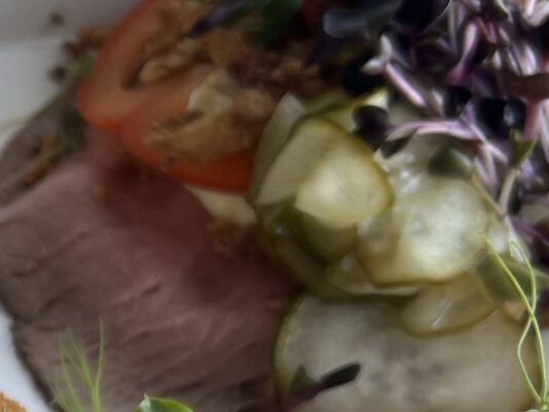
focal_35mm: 125
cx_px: -406
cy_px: 564
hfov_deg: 14.1
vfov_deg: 11.5
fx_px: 1982
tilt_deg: -49.3
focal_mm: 5.7
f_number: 1.5
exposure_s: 1/121
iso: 40
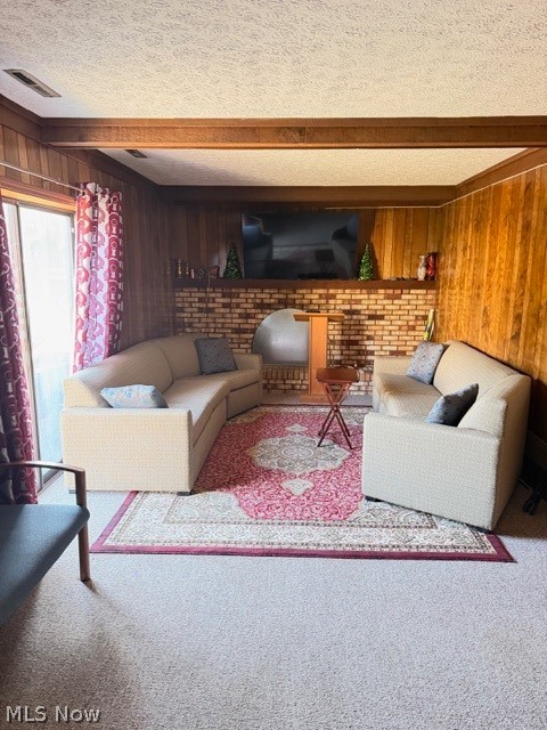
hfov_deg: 56.8
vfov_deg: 71.6
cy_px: 365
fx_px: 506
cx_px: 274
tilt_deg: -11.0
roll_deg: +0.2
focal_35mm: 24
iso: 800
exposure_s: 1/50
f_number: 1.78
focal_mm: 6.76
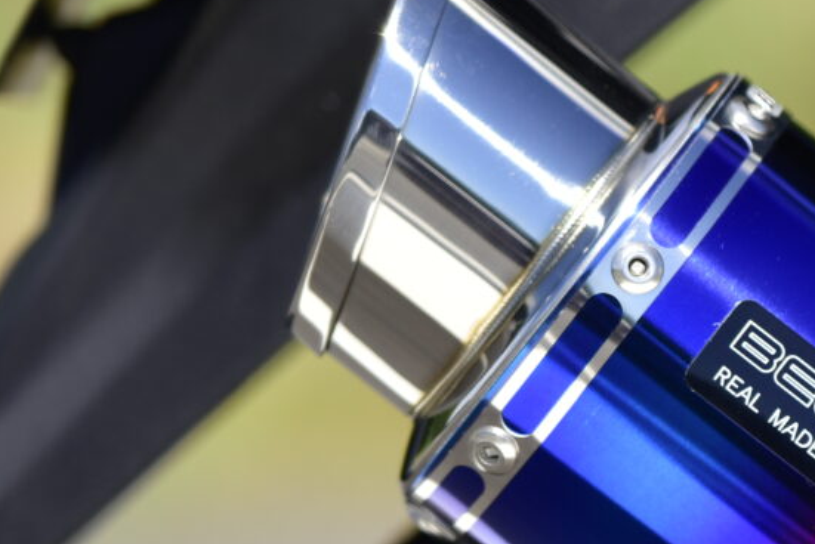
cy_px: 775
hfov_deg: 3.9
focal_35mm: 526
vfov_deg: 2.6
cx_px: 1402
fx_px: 11914
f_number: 2.8
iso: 100
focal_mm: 145
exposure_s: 1/1600
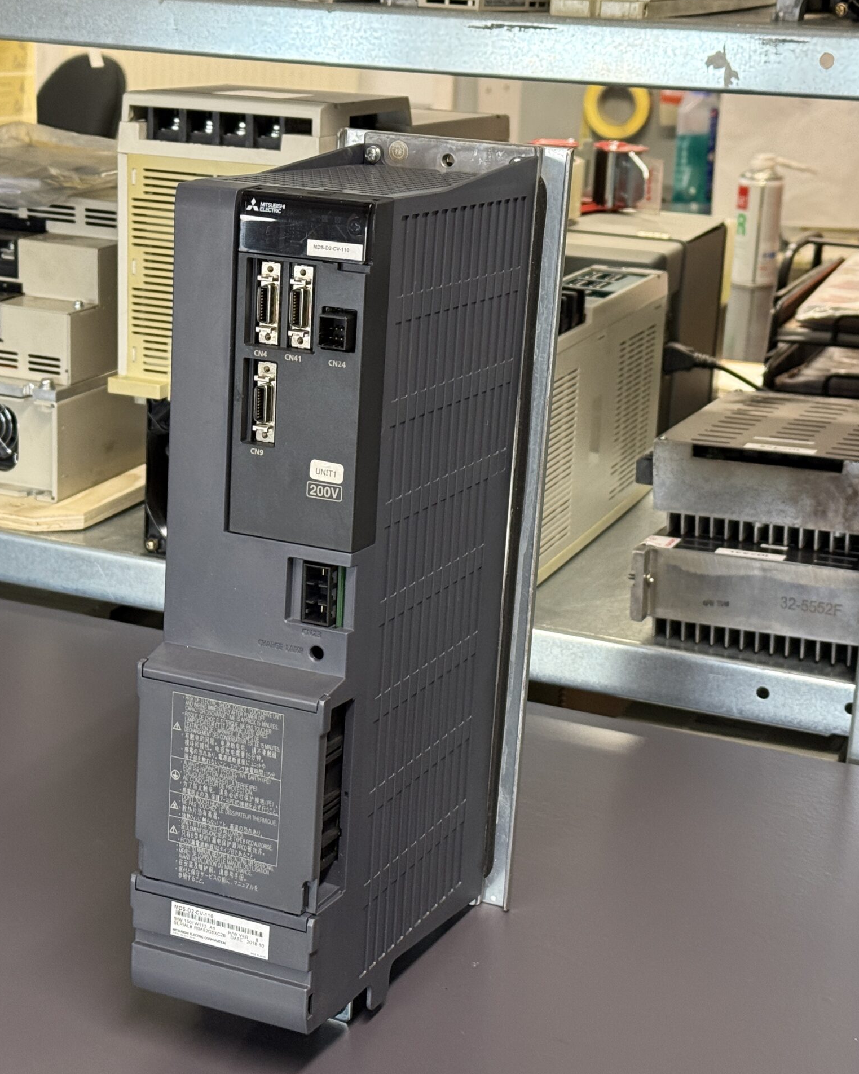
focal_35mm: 63
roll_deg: -2.4
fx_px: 2002
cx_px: 373
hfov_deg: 24.2
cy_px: 535
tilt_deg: -16.6
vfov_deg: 30.0
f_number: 1.78
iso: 250
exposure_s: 1/50
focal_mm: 6.76
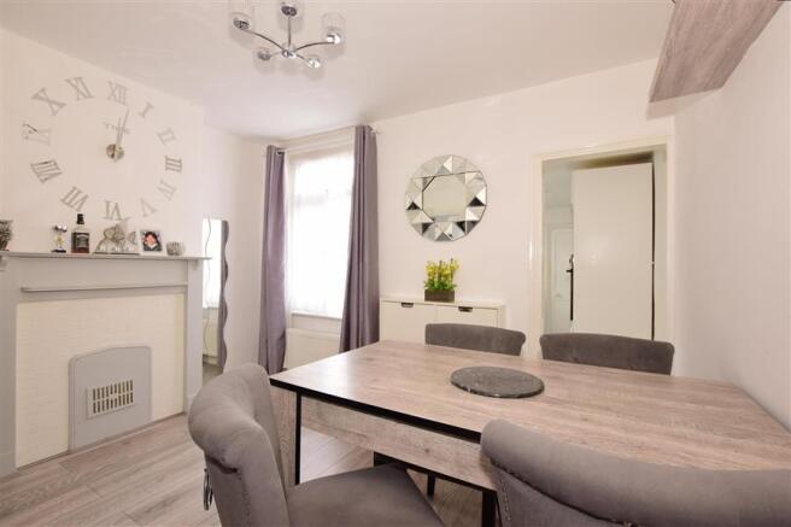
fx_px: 329
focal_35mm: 15
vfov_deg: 77.3
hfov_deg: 100.4
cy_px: 264
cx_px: 396
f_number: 5.6
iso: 400
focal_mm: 10
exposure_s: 1/10
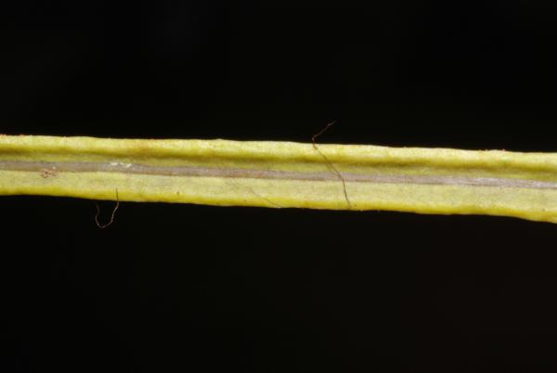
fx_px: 1627
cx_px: 278
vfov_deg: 13.1
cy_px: 186
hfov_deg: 19.4
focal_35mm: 105
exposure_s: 1/60
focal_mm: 70
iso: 200
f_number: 22
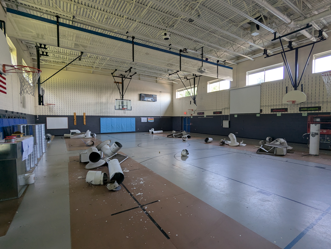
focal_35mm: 17
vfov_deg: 74.8
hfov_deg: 90.9
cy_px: 128
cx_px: 173
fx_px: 163
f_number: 2.2
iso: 170
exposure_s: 1/57.8
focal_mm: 2.35
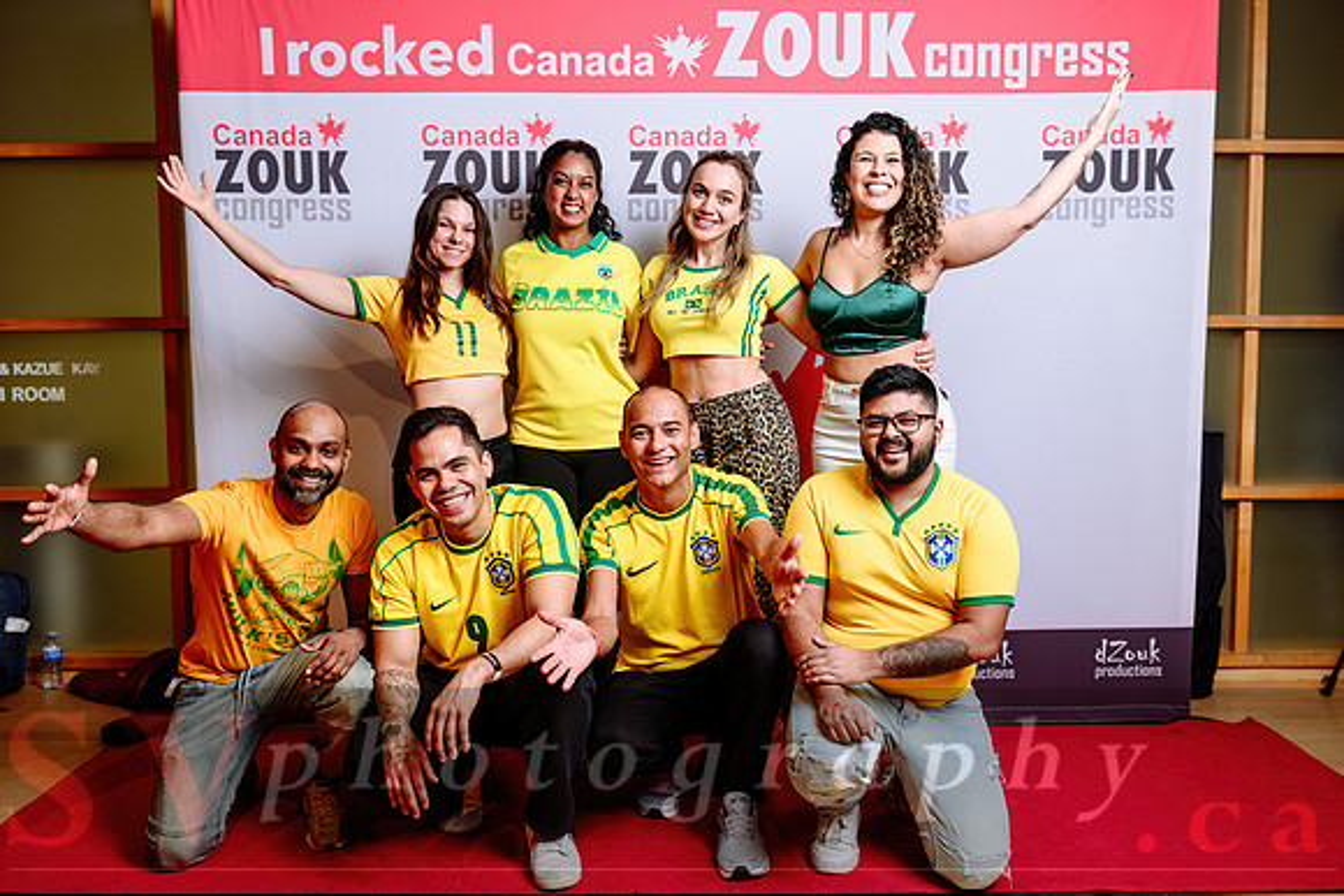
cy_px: 453
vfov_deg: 40.1
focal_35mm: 33
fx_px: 1228
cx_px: 672
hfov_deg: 57.4
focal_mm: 31
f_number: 2.8
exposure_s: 1/160
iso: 200
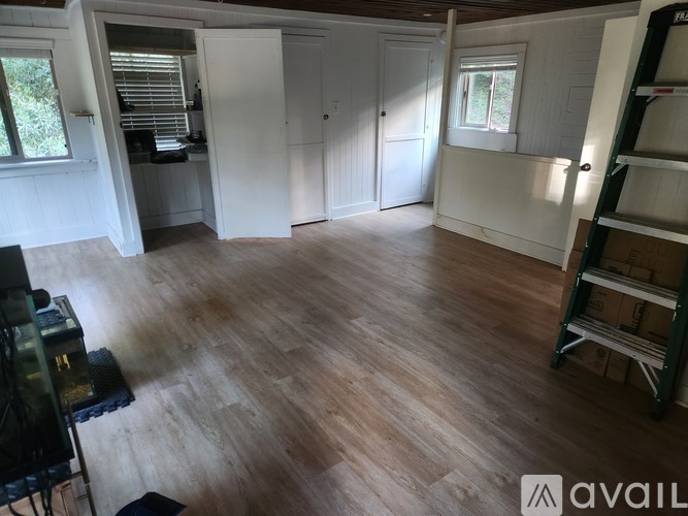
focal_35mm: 23
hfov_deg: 73.9
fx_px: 457
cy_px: 258
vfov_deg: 58.9
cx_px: 344
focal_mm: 5.4
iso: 640
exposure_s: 1/40
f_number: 1.8
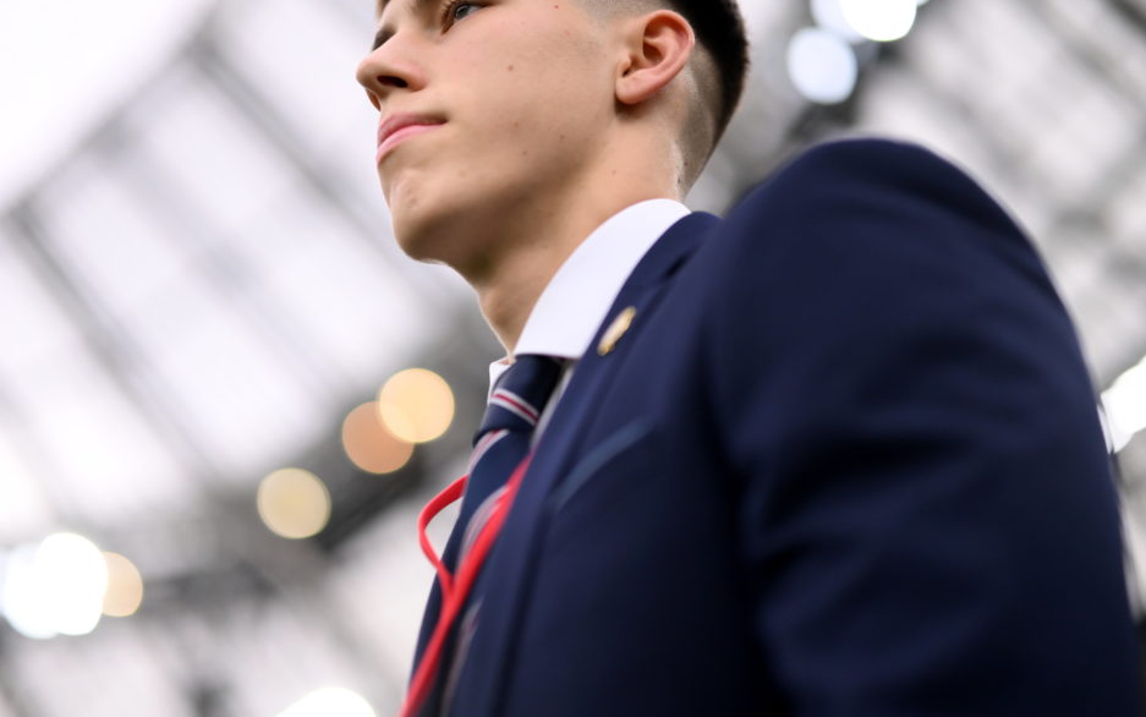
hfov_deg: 32.9
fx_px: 1937
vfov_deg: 21.0
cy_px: 321
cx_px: 492
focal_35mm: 62
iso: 1000
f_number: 1.2
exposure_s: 1/10000
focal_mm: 50
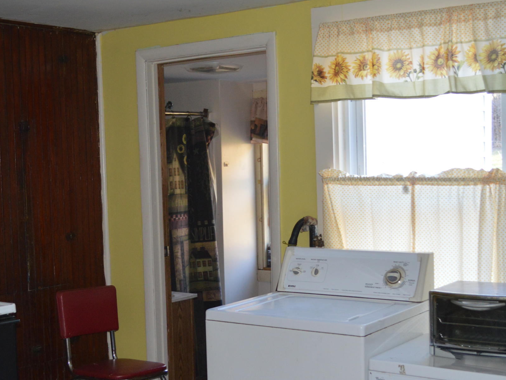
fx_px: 862
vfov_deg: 24.7
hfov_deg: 32.6
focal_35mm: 59
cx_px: 213
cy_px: 242
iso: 640
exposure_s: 1/60
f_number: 3.8
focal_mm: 22
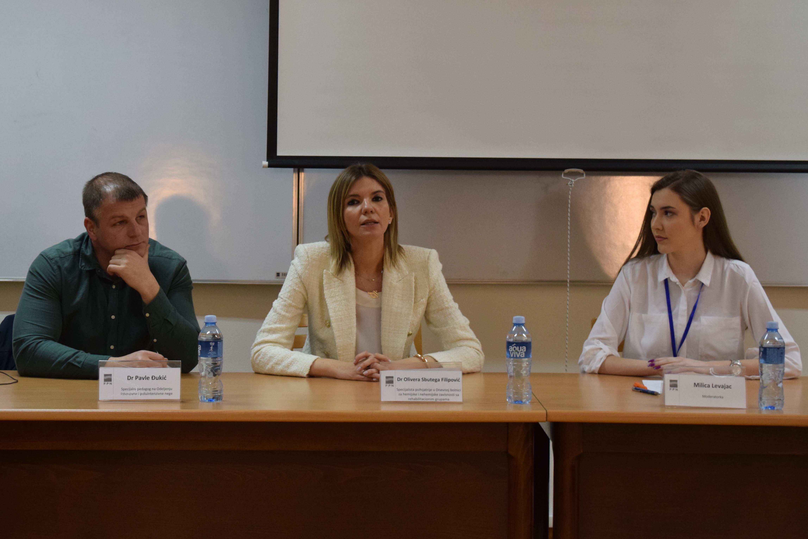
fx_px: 1616
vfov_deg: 18.9
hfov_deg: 28.1
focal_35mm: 72
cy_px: 270
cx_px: 404
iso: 1250
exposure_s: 1/50
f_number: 5.3
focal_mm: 48
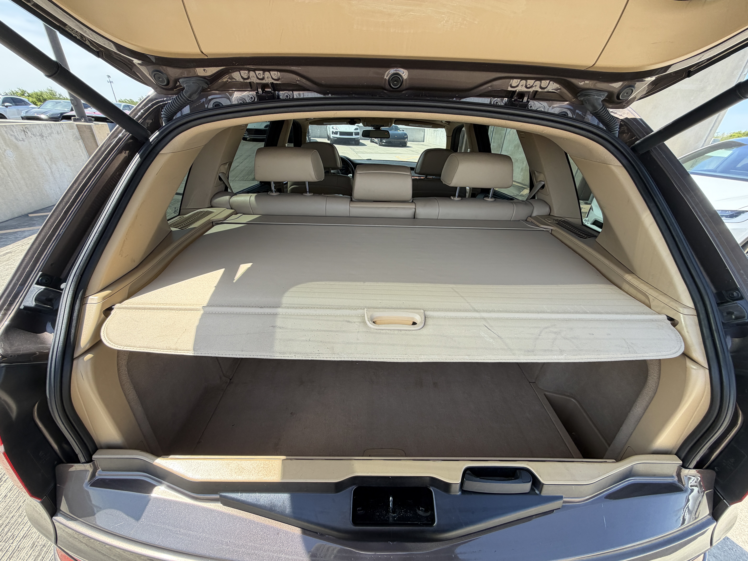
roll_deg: -2.6
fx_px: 303
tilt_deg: -26.8
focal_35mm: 14
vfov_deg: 85.7
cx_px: 374
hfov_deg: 102.1
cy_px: 280
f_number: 2.2
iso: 40
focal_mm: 2.22
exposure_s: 1/233
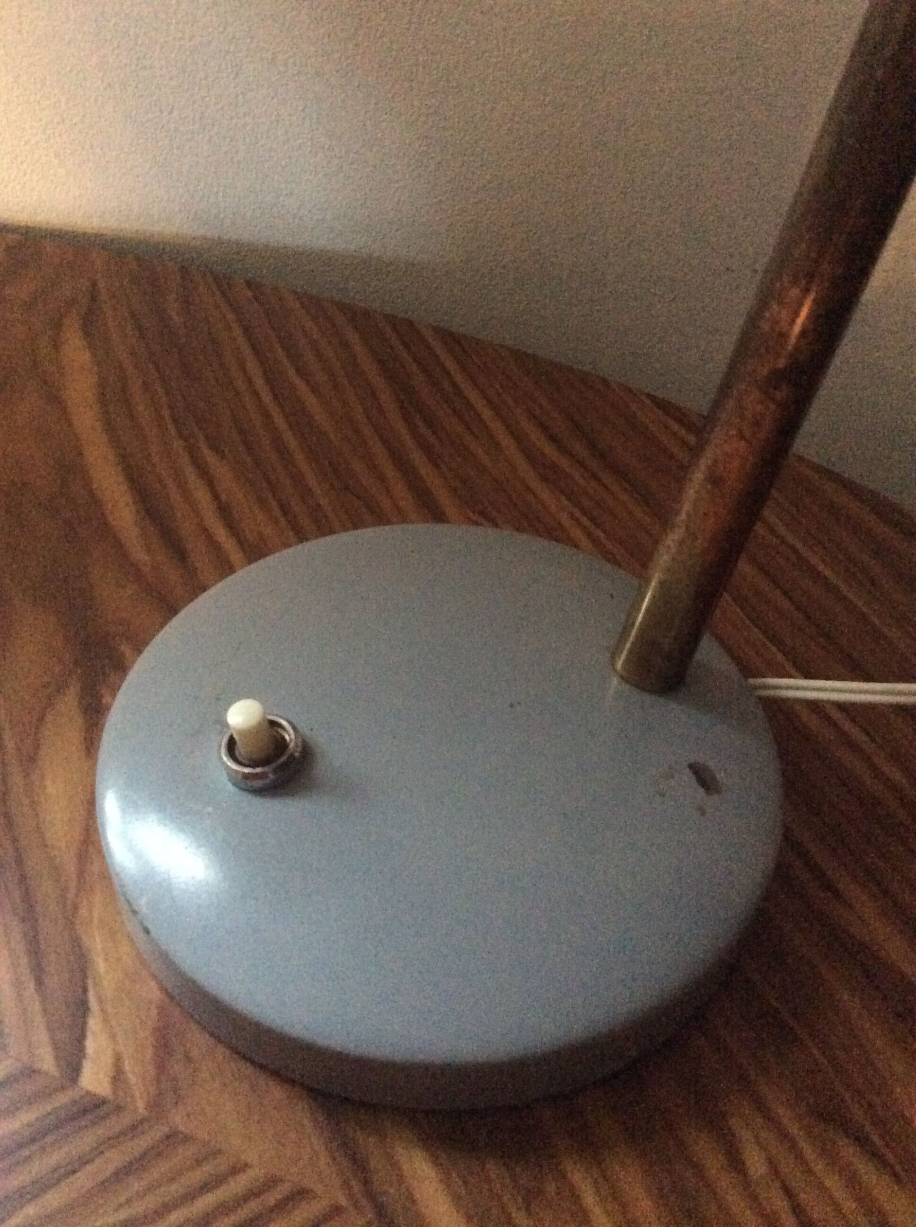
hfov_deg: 44.1
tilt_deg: -42.2
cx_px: 458
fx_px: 1132
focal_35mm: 32
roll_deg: -3.7
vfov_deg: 56.9
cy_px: 614
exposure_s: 1/17
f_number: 2.4
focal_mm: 3.3
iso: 800
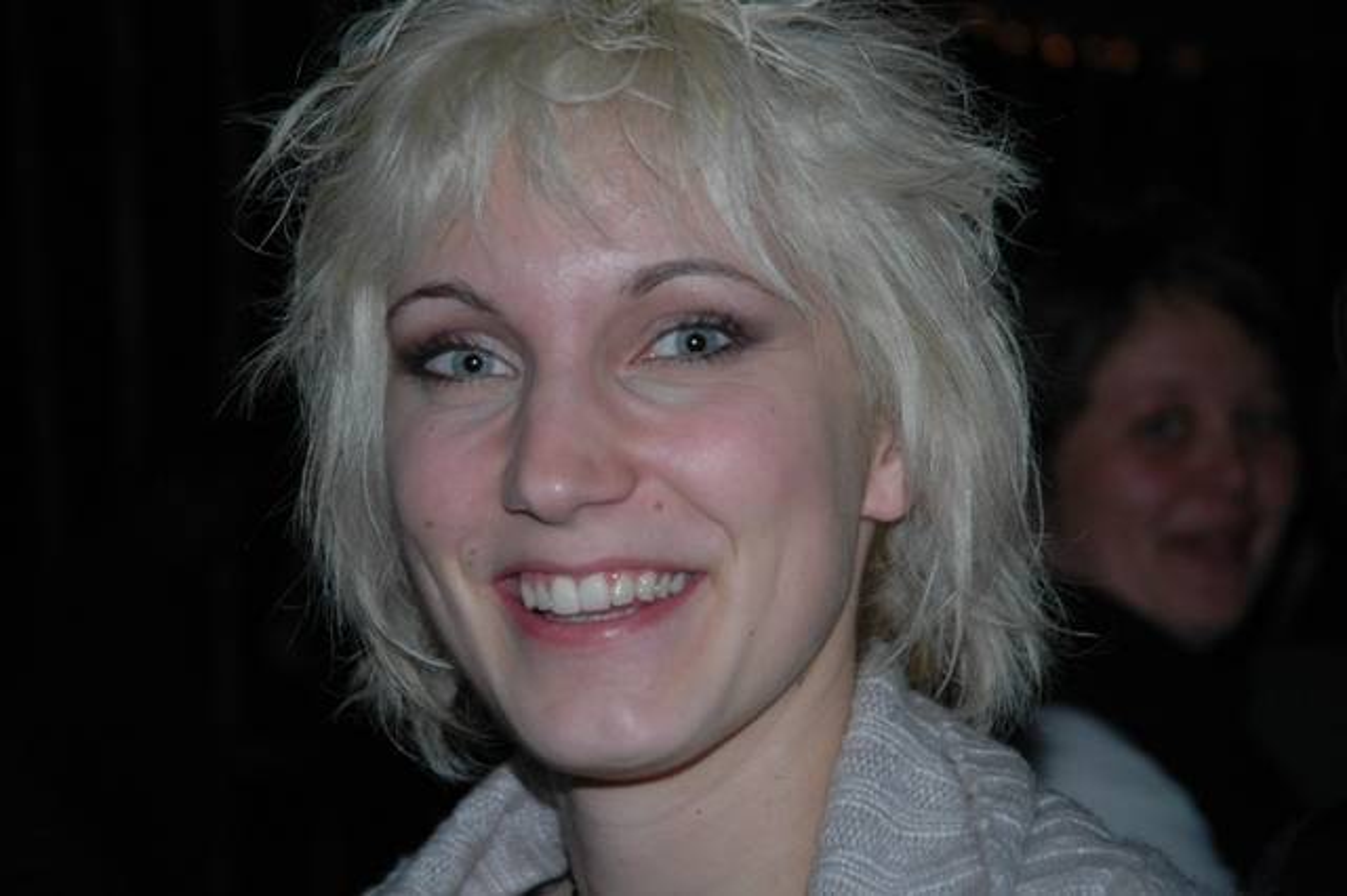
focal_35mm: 105
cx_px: 674
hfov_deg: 19.5
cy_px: 448
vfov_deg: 13.0
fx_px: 3927
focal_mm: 70
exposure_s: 1/60
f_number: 4.5
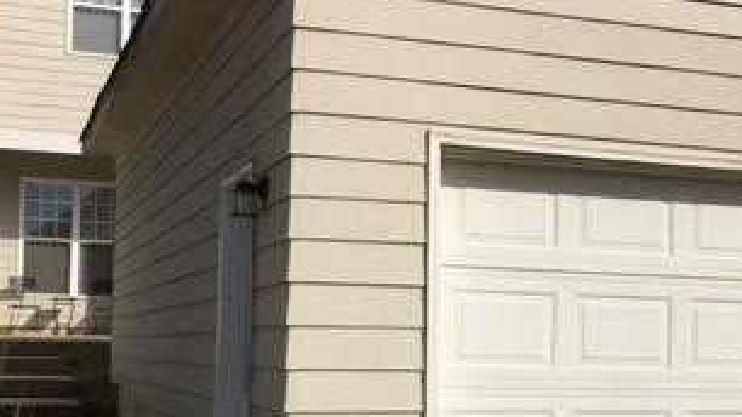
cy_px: 305
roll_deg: -0.3
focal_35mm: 66
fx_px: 1298
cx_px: 524
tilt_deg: +0.7
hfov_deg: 31.5
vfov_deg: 18.2
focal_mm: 4.15
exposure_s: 1/4274
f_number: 2.2
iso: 25
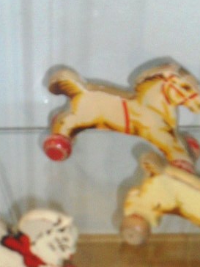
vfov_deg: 14.1
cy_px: 267
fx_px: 1063
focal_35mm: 138
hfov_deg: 10.7
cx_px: 116
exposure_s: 1/45
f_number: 3.9
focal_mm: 8.7
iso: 200
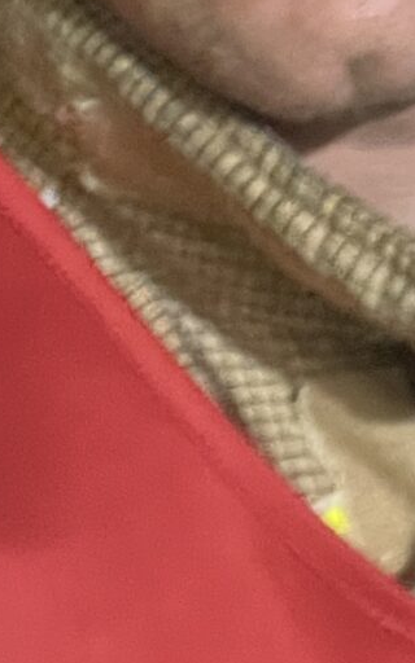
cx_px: 563
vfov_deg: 16.5
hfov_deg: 10.5
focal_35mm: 122
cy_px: -115
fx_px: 2208
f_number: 2.2
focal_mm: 2.71
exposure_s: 1/17
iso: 800
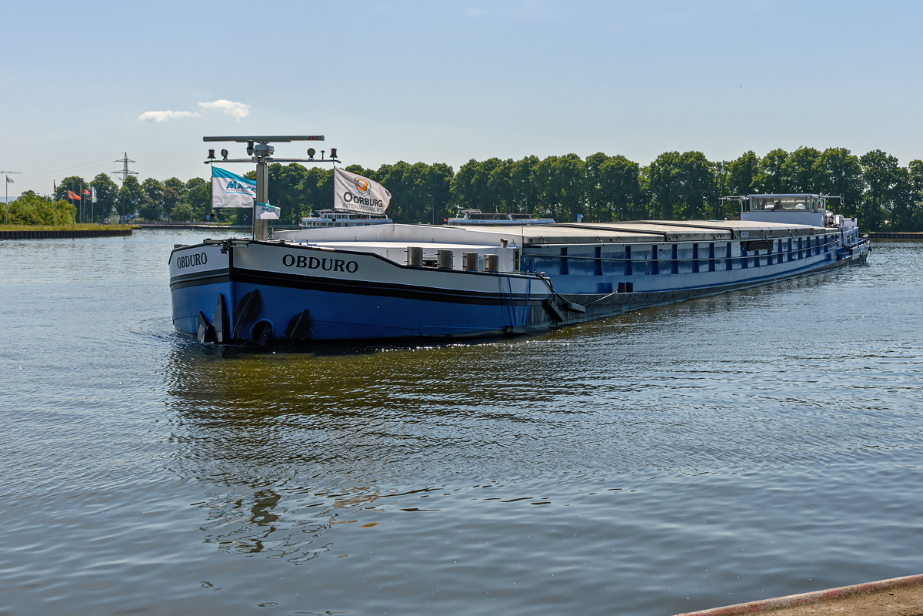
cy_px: 308
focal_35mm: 45
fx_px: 1154
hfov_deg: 43.6
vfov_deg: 29.9
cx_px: 462
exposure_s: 1/800
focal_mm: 30
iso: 200
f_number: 9
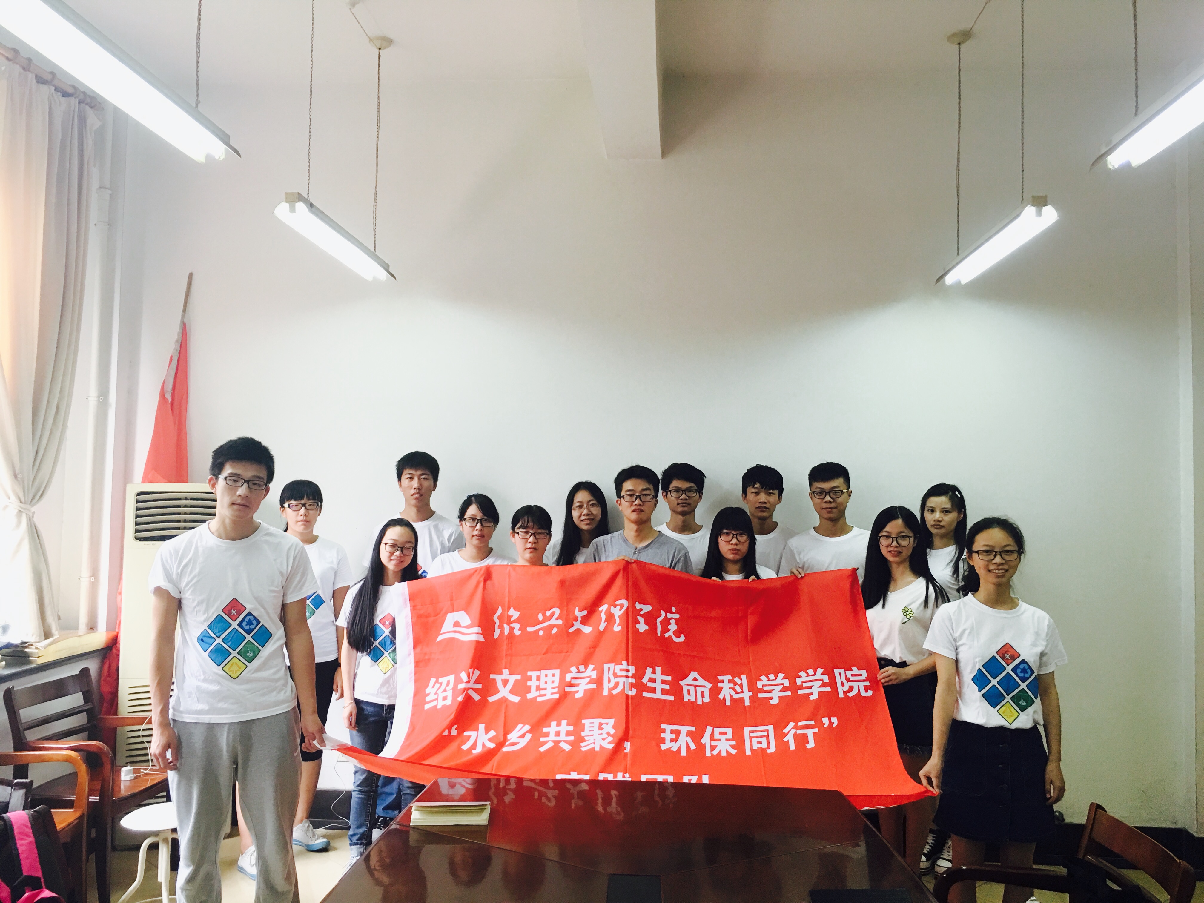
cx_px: 602
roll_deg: -1.1
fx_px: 1009
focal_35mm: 29
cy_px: 452
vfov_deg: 48.2
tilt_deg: +3.8
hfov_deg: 61.7
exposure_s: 1/33
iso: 64
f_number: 2.2
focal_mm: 4.15
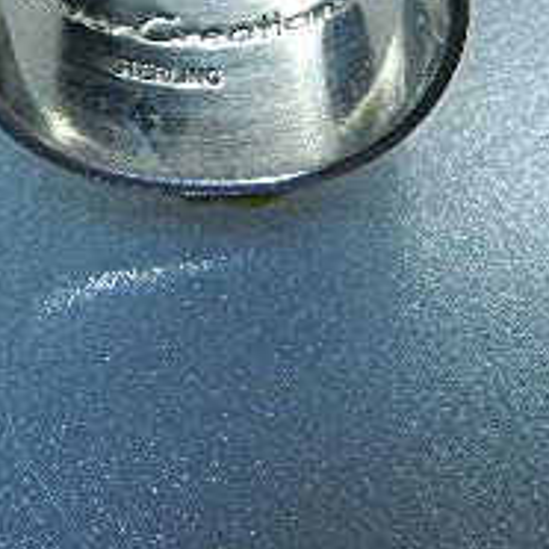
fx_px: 1633
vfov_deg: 18.5
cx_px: 156
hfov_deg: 19.0
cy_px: -12
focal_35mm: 91
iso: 160
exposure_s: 1/30
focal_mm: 5.4
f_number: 7
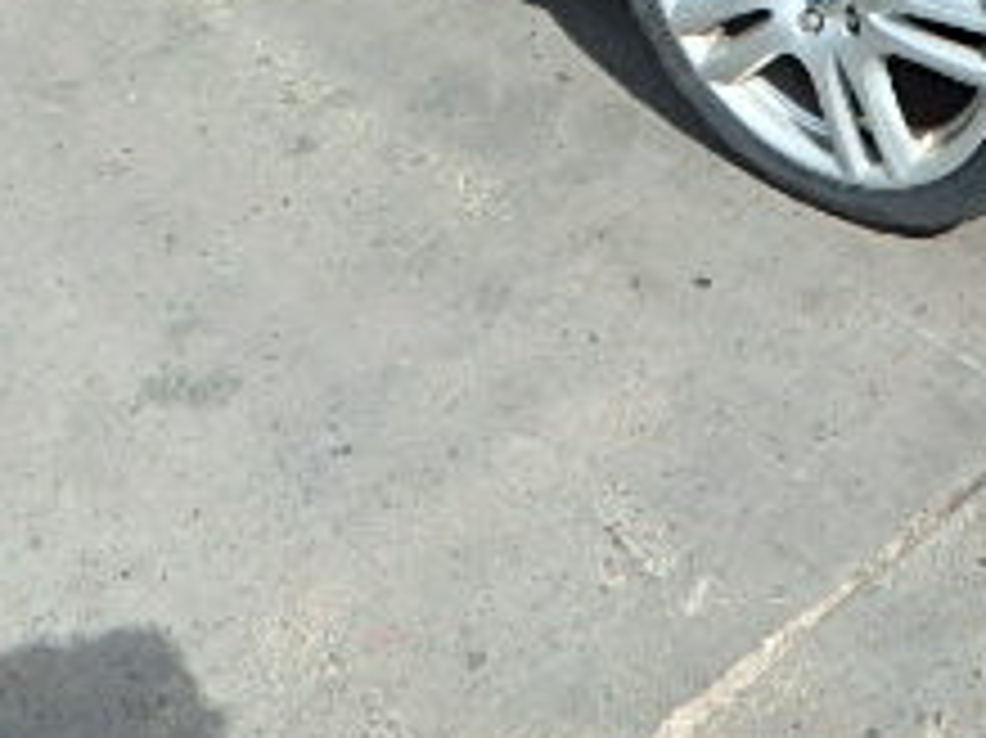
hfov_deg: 26.3
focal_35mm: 73
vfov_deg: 18.2
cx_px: 747
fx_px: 2078
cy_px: -320
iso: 125
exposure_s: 1/640
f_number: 4.1
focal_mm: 4.5
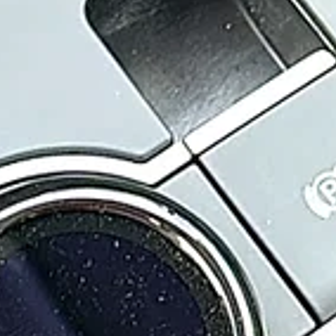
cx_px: 99
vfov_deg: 9.0
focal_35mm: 192
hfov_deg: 9.1
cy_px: 389
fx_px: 2108
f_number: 1.78
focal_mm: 6.86
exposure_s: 1/66
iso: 64
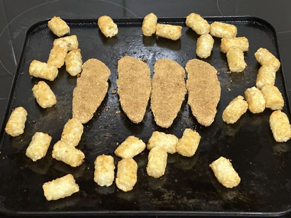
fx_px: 647
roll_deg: +3.1
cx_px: 146
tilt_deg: -42.7
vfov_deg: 19.1
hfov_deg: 25.3
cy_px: 109
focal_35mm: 77
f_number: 2.8
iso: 1000
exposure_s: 1/34
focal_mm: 9
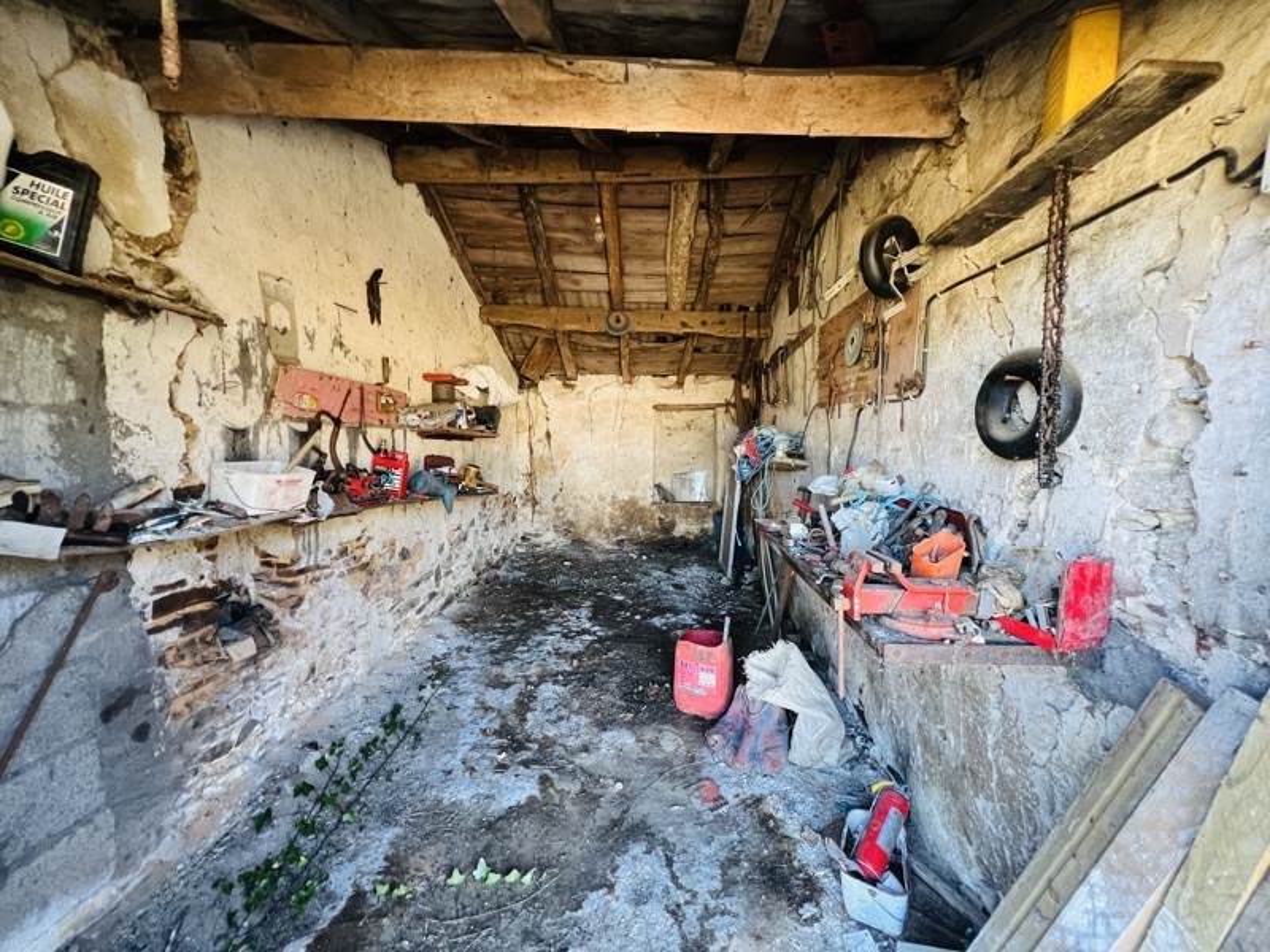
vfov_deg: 89.9
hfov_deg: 106.2
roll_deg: +0.3
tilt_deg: -3.0
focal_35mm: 13
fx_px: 477
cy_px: 476
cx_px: 635
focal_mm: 1.57
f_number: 1.8
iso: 250
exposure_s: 1/99
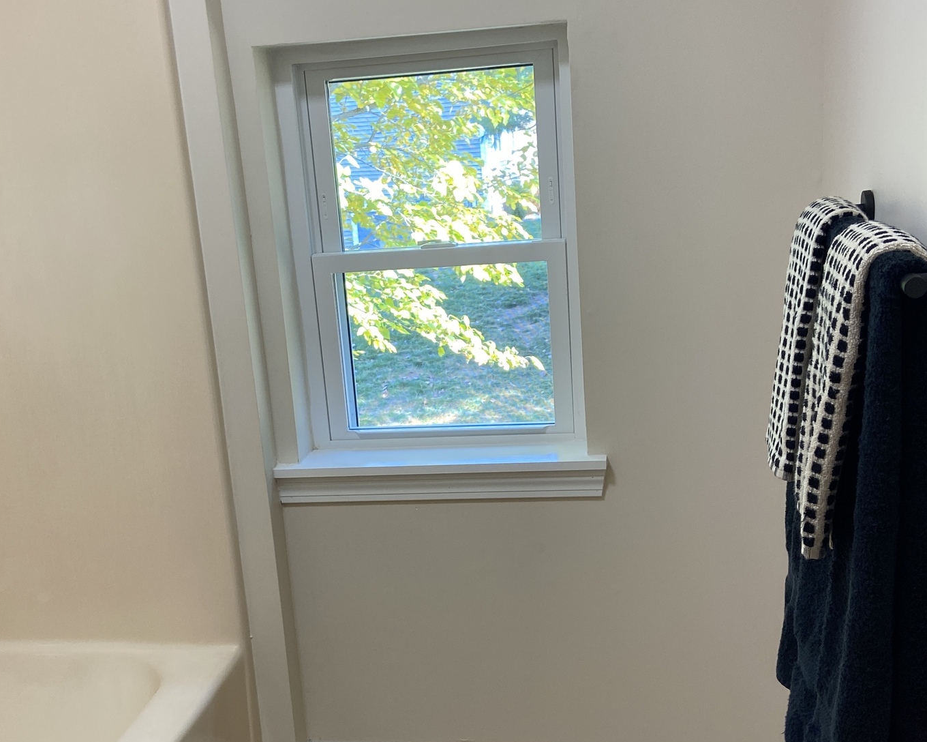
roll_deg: +4.5
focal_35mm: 43
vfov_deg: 34.8
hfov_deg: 42.9
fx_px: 1180
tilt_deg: -14.8
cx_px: 437
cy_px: 436
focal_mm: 4.25
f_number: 1.8
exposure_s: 1/120
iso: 100
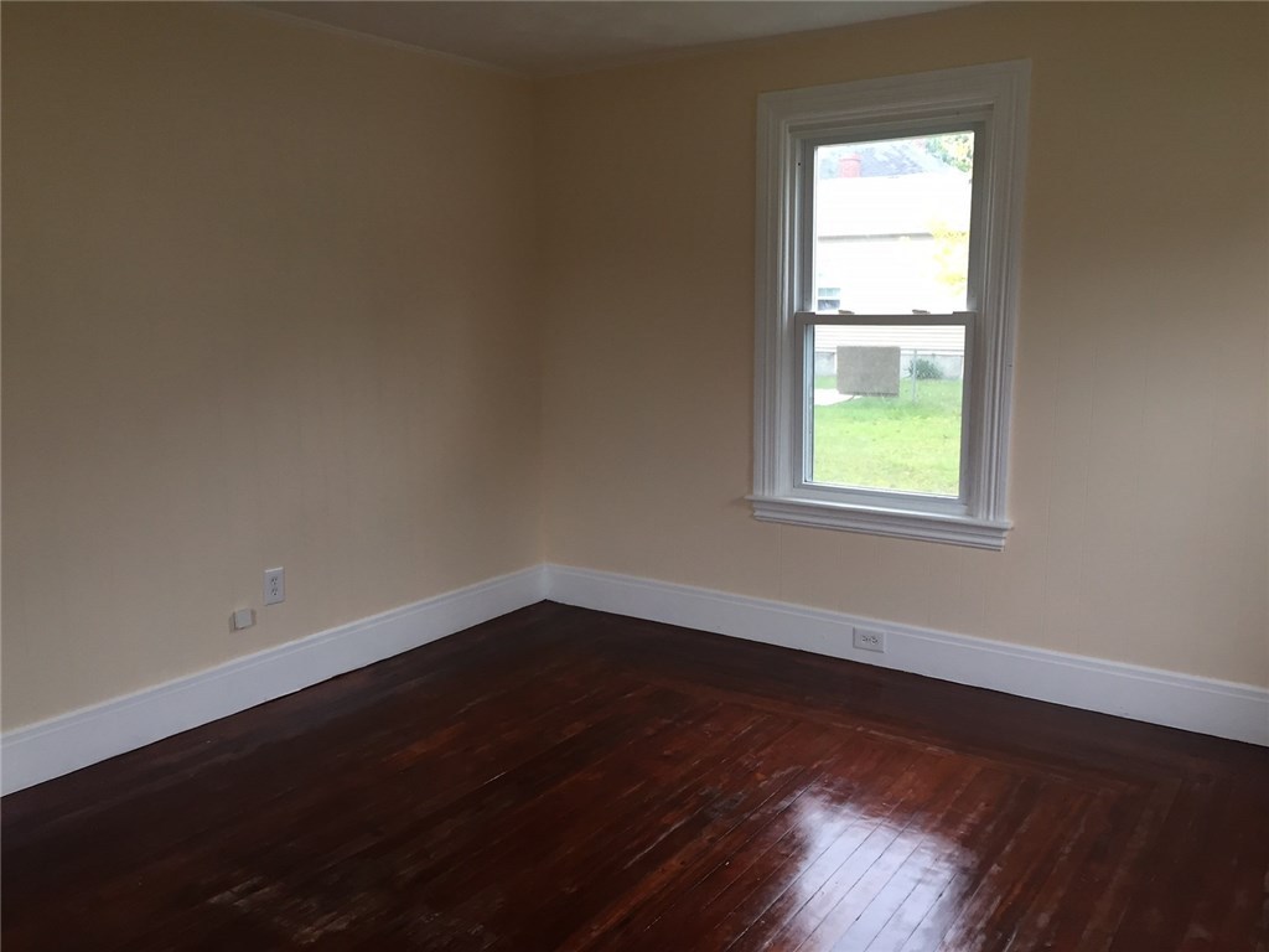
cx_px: 634
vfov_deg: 48.2
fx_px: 1063
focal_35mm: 29
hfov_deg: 61.7
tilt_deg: -9.7
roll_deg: -0.8
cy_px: 476
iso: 64
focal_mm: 4.15
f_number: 2.2
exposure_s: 1/30
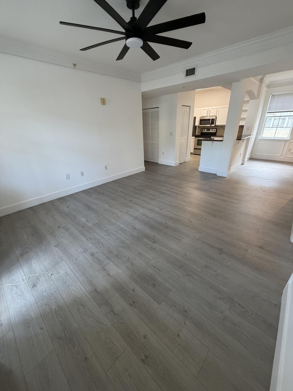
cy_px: 196
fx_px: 158
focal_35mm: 14
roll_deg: +1.8
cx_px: 146
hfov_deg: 85.7
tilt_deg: -24.0
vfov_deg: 102.1
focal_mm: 2.22
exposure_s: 1/120
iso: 320
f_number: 2.2
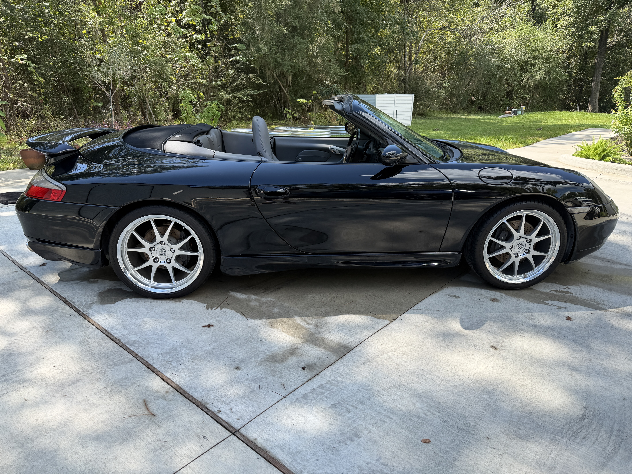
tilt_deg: -19.3
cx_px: 316
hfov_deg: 71.6
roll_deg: +1.9
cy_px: 237
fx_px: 438
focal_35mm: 24
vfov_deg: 56.8
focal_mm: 6.76
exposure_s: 1/1361
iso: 80
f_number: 1.78
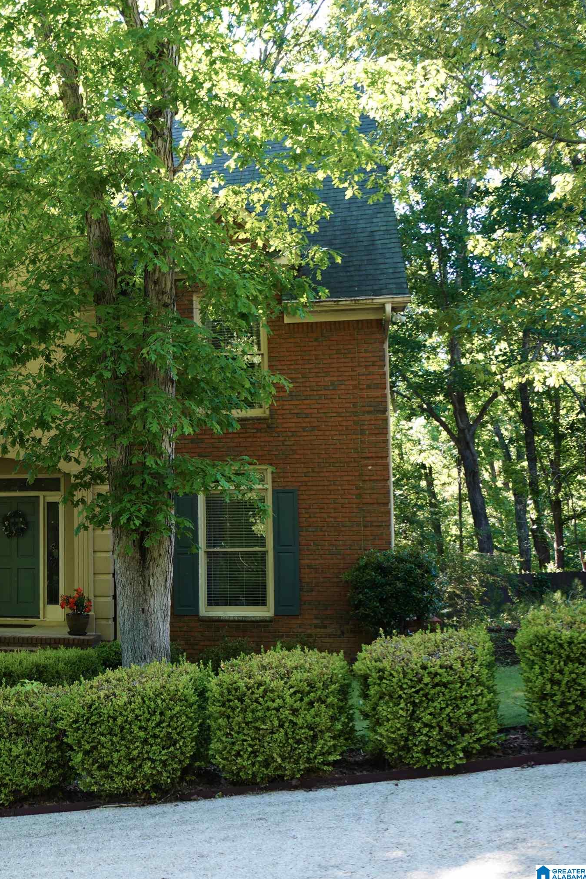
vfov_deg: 47.4
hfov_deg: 29.1
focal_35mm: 41
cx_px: -80
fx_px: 1001
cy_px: 440
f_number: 4
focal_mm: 18
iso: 125
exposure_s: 1/60
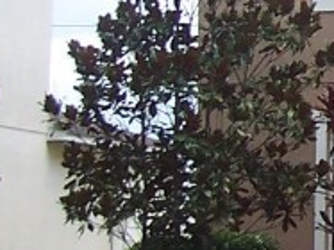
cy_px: -11
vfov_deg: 7.3
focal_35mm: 203
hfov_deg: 9.1
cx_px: 702
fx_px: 1957
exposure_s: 1/500
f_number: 2.8
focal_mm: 5.6
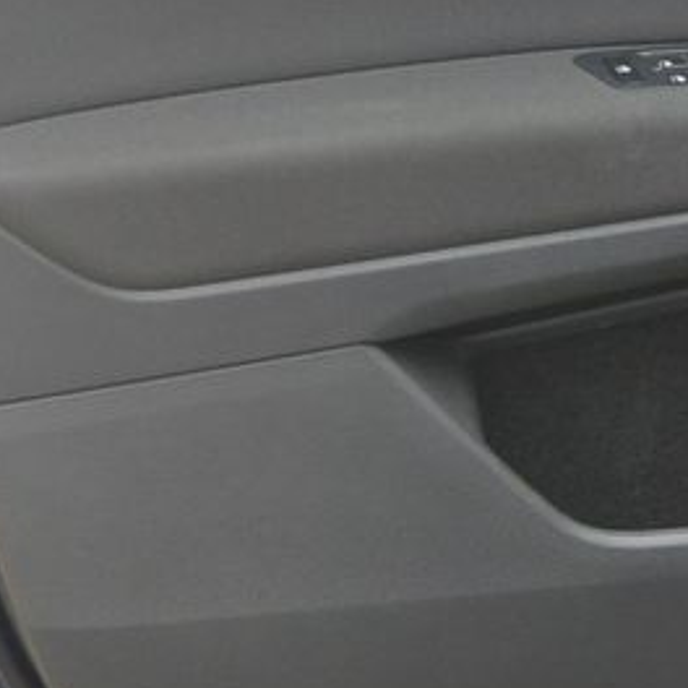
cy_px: 238
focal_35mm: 89
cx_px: 615
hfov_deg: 19.2
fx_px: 2001
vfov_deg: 19.5
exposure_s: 1/250
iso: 180
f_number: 3.5
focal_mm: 10
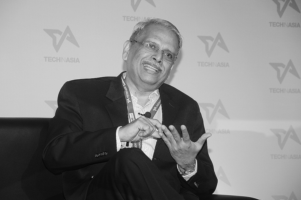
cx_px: 145
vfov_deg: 8.1
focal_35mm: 169
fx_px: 1408
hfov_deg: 12.2
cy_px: 97
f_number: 5.6
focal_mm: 105
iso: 640
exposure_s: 1/125
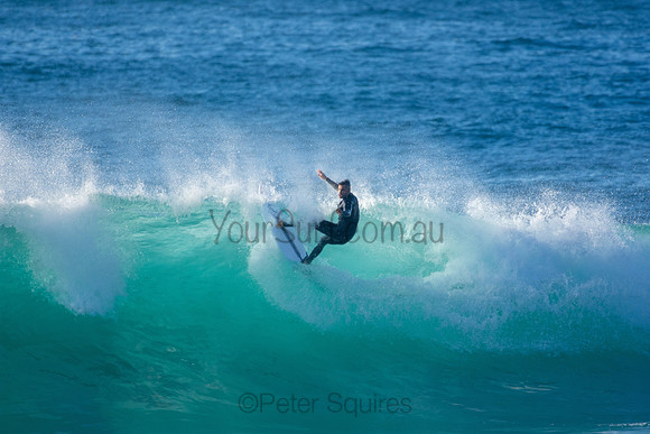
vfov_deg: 1.8
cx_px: 325
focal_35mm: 750
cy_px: 217
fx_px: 13544
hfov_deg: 2.7
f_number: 5.6
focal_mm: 500
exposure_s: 1/2000
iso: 560
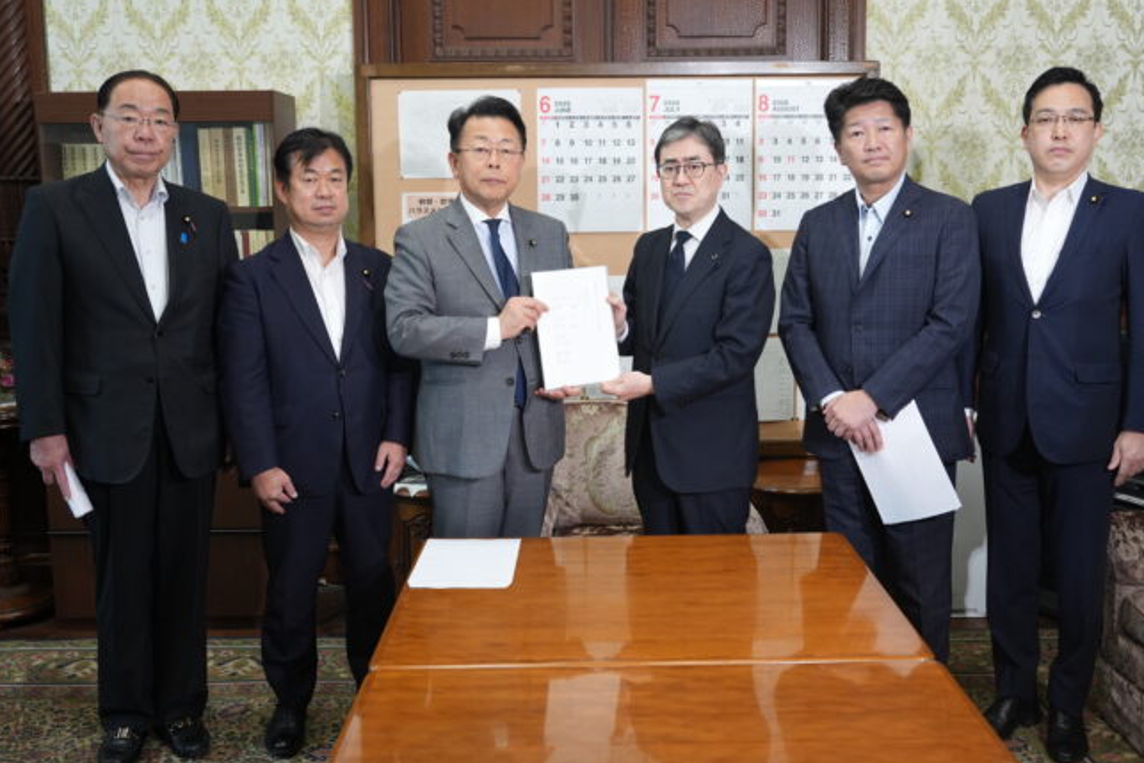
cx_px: 608
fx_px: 1176
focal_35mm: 37
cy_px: 352
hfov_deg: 51.8
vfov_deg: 35.9
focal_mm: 31
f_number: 2.8
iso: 1000
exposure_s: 1/125
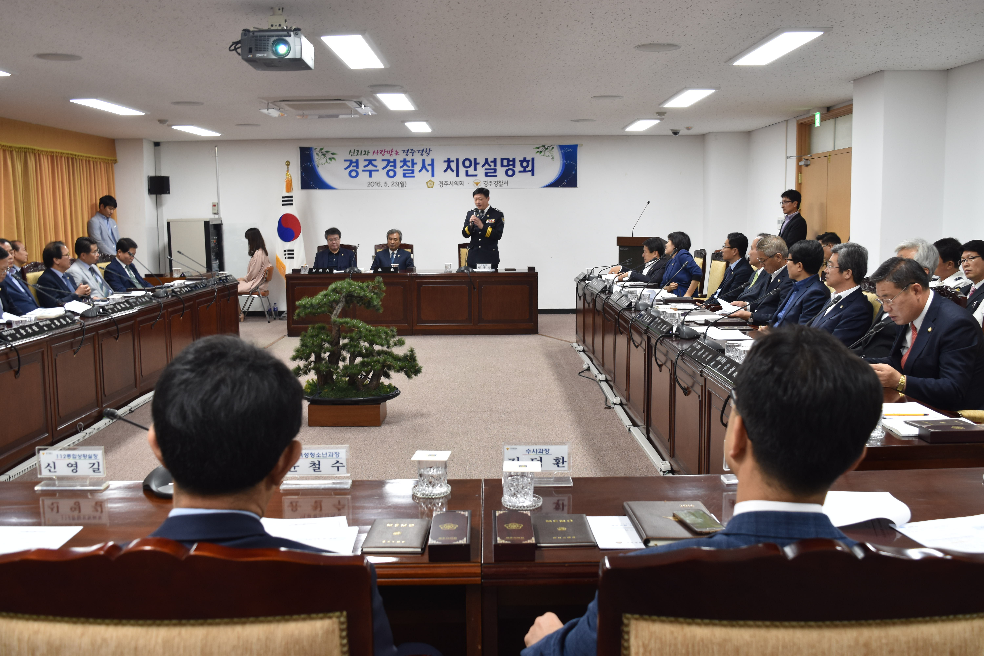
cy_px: 328
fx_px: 943
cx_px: 492
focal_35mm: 34
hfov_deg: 55.1
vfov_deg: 38.4
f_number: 5.6
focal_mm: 23
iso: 400
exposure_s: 1/20
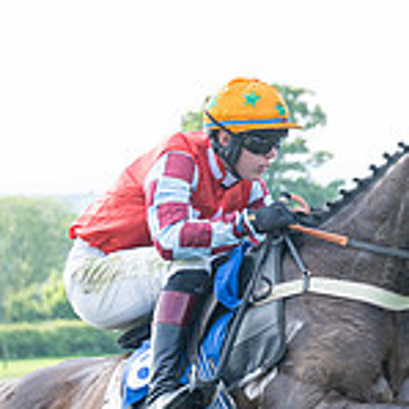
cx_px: 625
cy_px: 376
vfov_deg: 5.1
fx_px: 4585
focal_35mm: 343
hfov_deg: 5.1
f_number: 4
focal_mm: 70
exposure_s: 1/1000
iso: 400
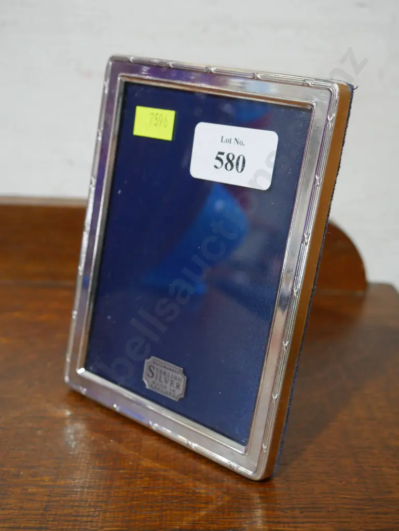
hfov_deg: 30.3
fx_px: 737
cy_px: 266
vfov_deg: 39.6
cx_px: 200
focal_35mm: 48
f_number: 5.2
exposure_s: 1/60
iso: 1250
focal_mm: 24
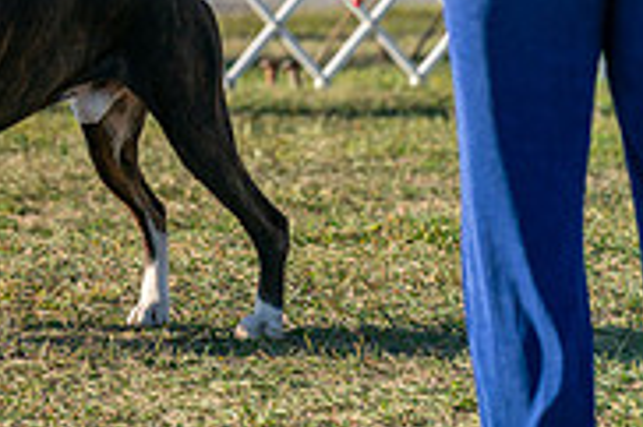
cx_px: -113
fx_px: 8137
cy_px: -228
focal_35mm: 456
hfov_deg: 4.5
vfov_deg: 3.0
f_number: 4.5
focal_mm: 143
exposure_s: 1/1250
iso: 250
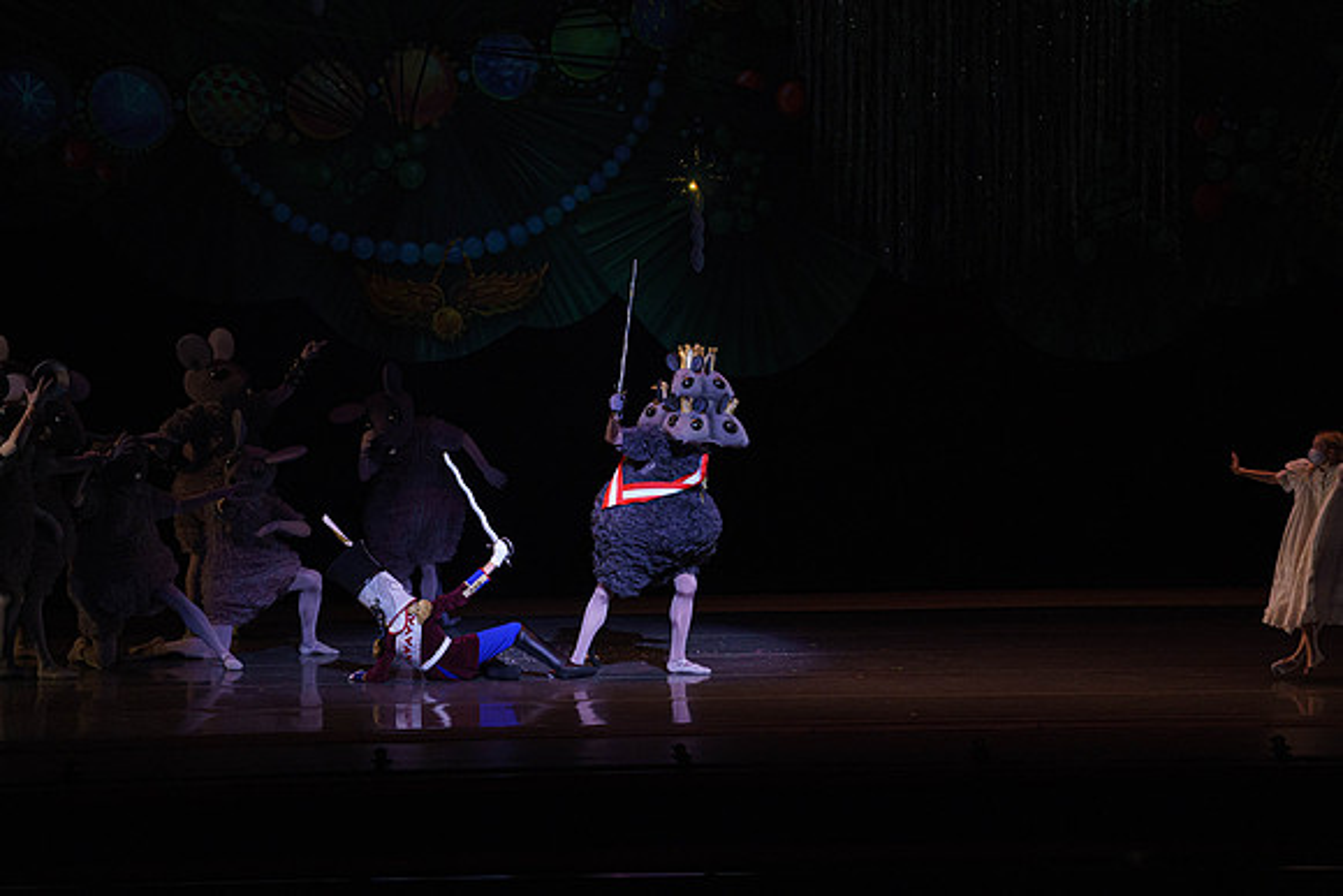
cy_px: 448
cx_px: 672
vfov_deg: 8.1
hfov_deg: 12.1
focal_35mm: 170
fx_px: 6343
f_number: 9
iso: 5000
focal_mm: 170
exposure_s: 1/320
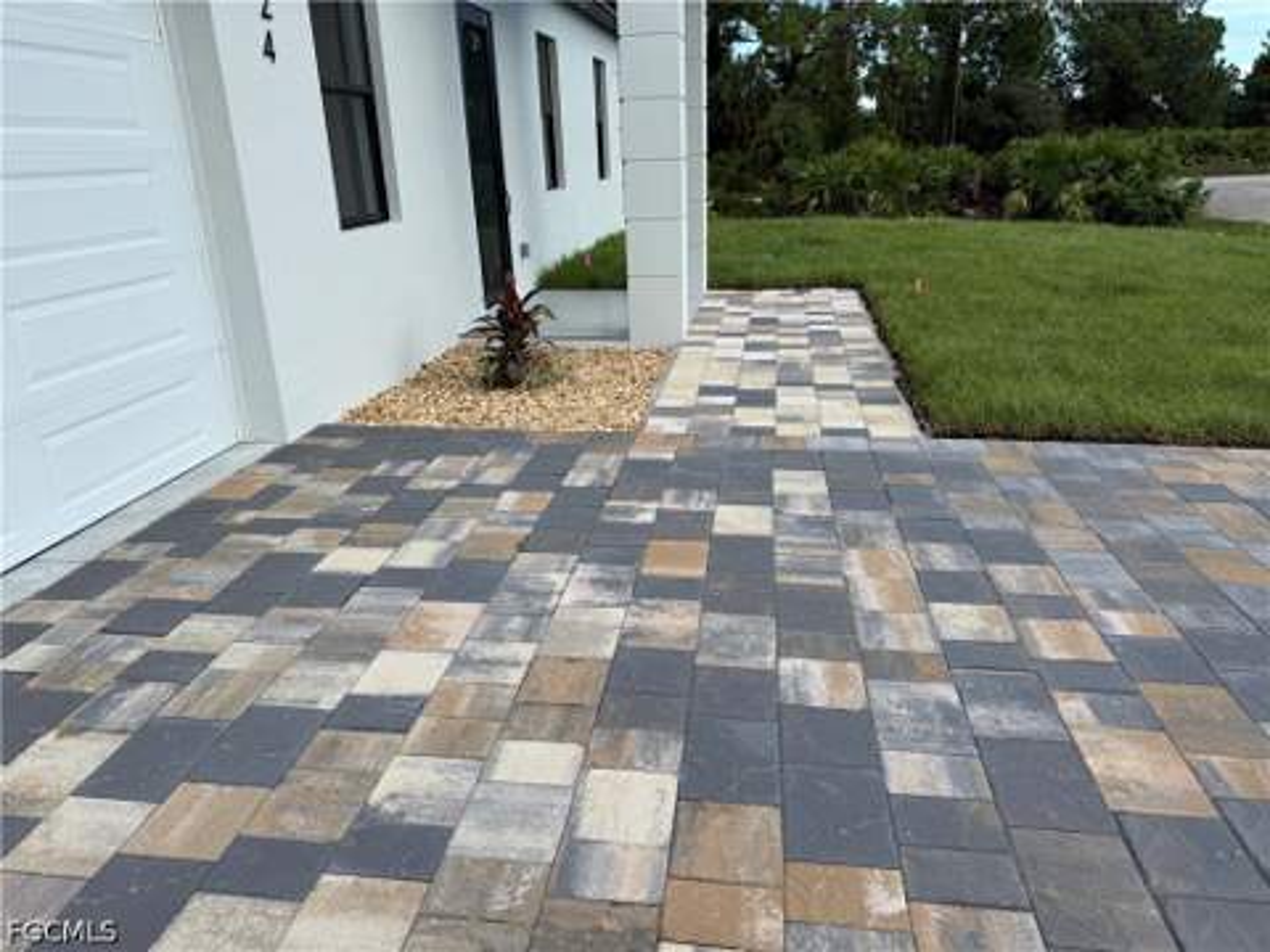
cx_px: 635
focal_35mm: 24
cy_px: 476
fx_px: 881
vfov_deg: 56.8
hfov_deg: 71.6
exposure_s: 1/3145
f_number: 1.78
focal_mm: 6.76
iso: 80
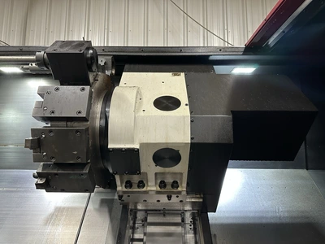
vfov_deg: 56.8
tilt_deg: +7.2
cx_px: 162
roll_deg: -1.0
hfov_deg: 71.6
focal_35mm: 24
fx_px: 225
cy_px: 122
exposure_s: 1/60
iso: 250
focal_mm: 6.86
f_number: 1.78
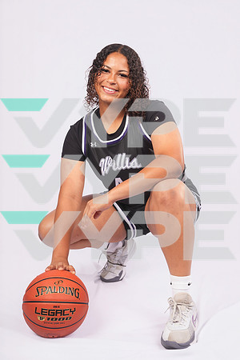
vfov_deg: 44.5
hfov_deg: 30.5
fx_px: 440
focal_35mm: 44
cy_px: 180
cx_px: 120
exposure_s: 1/200
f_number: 7.1
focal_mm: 44
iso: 160
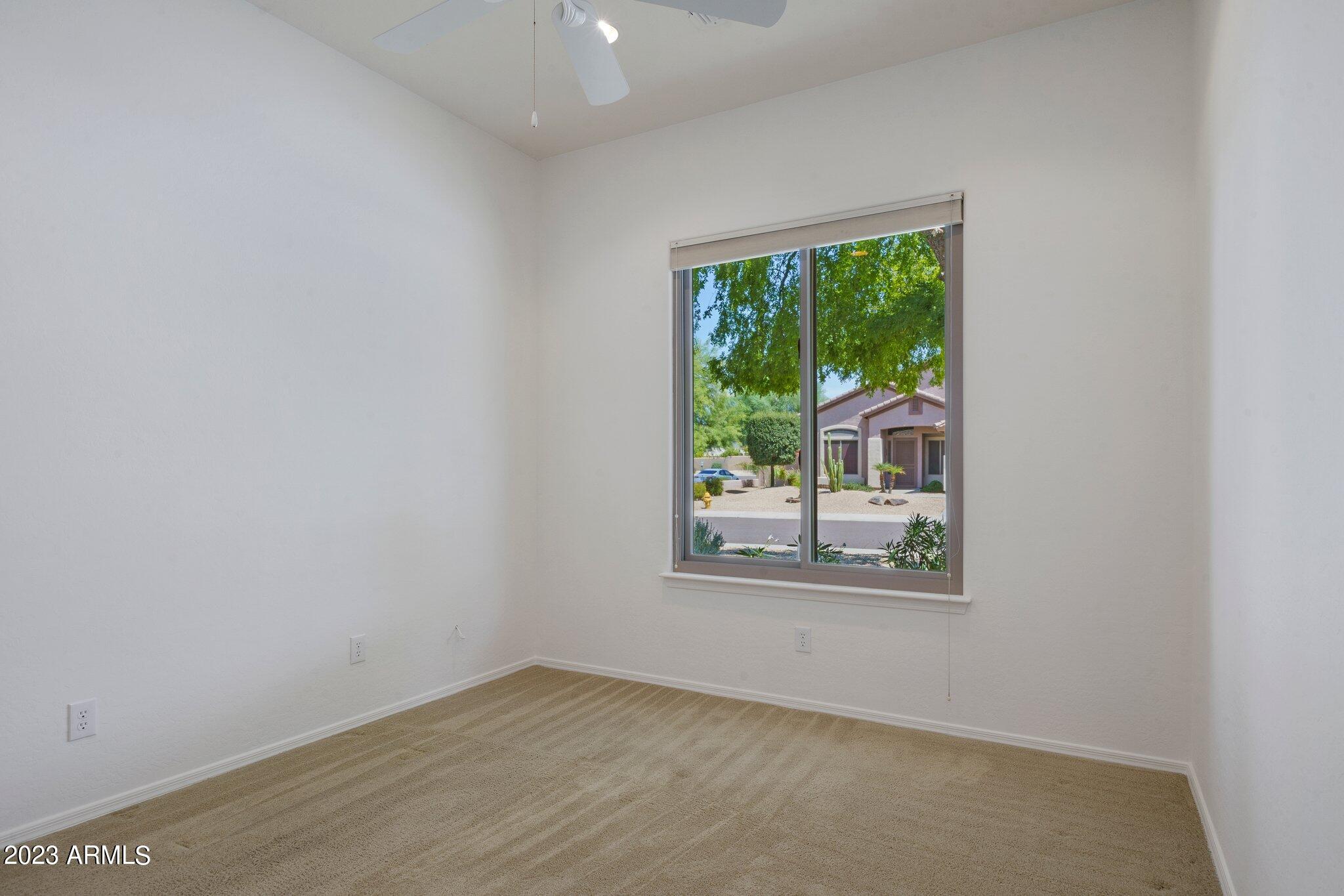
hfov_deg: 84.0
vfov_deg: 61.9
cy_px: 448
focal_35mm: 20
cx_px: 672
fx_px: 747
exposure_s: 1/4
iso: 400
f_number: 13
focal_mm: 20
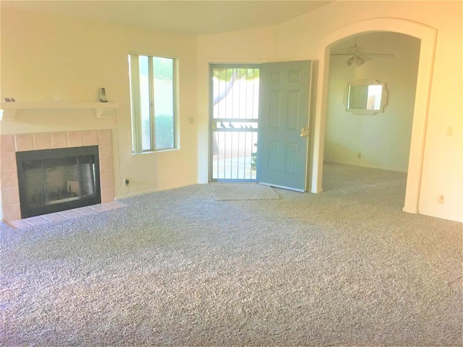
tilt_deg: -10.3
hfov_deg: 61.7
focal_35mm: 29
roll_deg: -0.6
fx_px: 388
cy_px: 174
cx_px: 232
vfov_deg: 48.2
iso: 200
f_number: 2.2
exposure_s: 1/24
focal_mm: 4.15
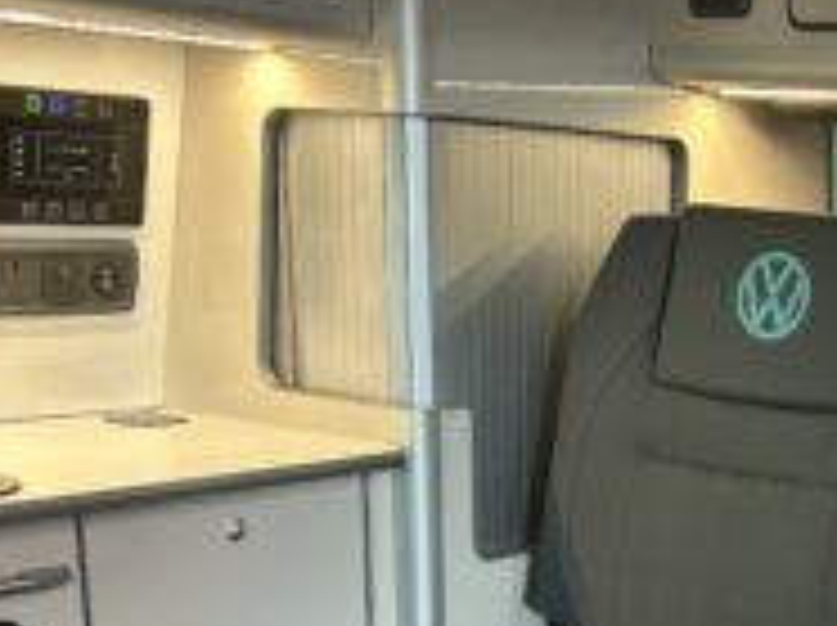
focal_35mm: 70
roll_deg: -4.3
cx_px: 788
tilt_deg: -18.8
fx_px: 1690
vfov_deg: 19.5
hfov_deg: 26.7
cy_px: 781
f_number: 1.5
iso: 160
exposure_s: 1/50
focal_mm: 5.7
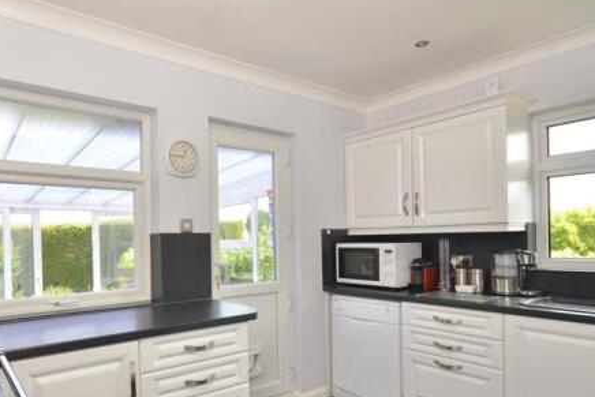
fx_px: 409
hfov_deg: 70.9
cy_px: 237
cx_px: 225
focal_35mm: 25
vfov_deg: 51.4
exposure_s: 1/100
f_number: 8
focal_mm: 11
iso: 500
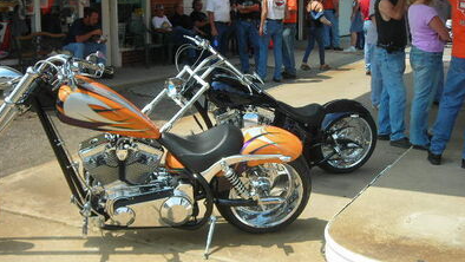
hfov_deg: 39.8
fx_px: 641
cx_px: 230
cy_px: 127
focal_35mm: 52
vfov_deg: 23.1
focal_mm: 7.8
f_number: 3.4
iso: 50
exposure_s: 1/360
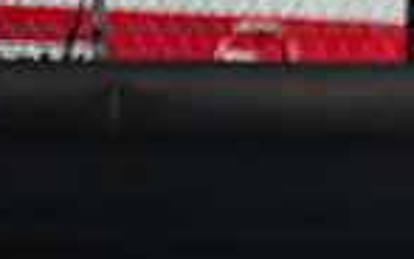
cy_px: 460
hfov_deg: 0.9
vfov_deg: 0.5
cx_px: 738
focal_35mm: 2417
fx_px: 27281
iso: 500
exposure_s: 1/1600
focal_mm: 400
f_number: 5.6
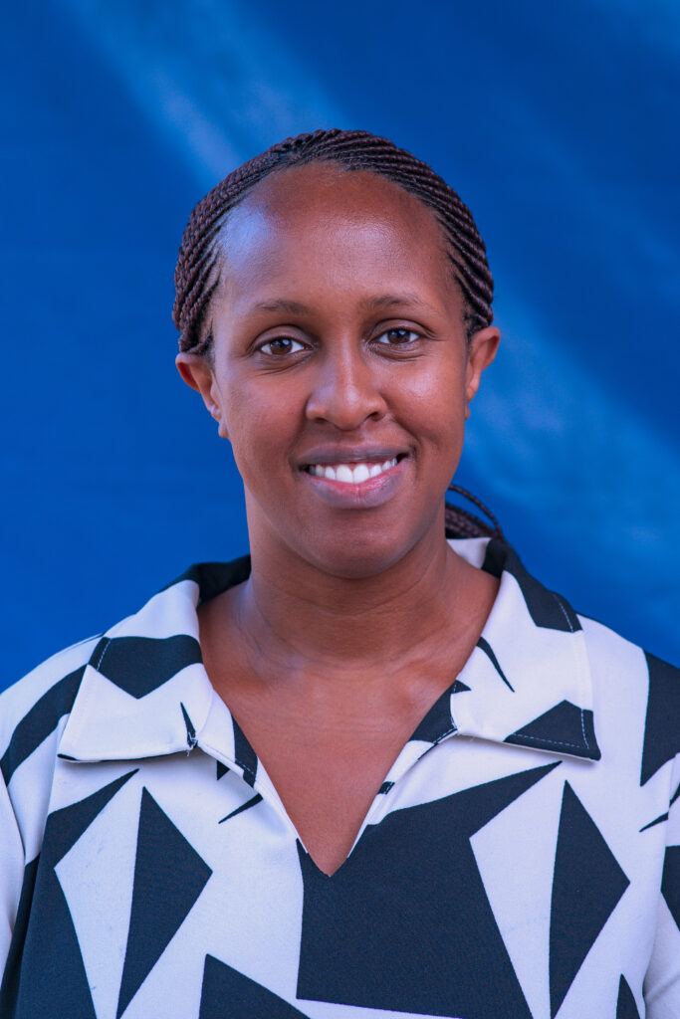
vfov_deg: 16.1
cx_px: 340
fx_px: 3597
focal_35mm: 127
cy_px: 510
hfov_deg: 10.8
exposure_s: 1/200
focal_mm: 85
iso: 160
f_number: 3.5
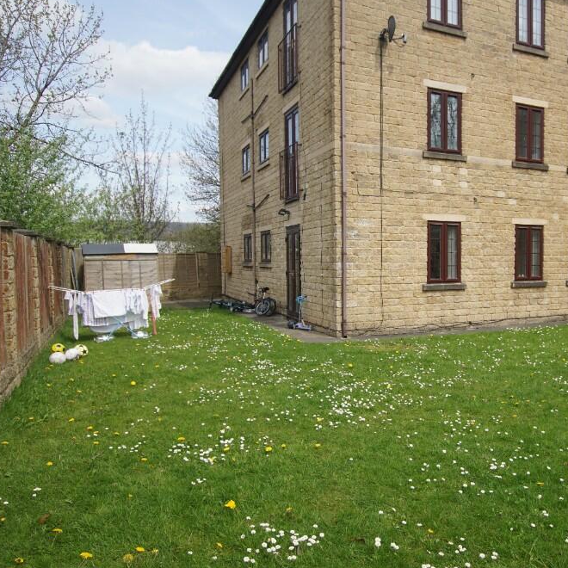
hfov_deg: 52.8
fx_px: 551
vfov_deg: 54.6
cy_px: 284
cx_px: 406
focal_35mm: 30
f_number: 6.3
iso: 100
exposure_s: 1/200
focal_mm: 15
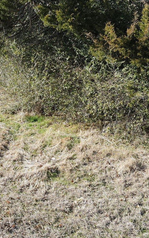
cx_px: 29
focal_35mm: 57
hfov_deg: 22.4
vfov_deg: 35.7
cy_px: 118
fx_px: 370
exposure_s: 1/250
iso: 100
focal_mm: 4.5
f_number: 2.8
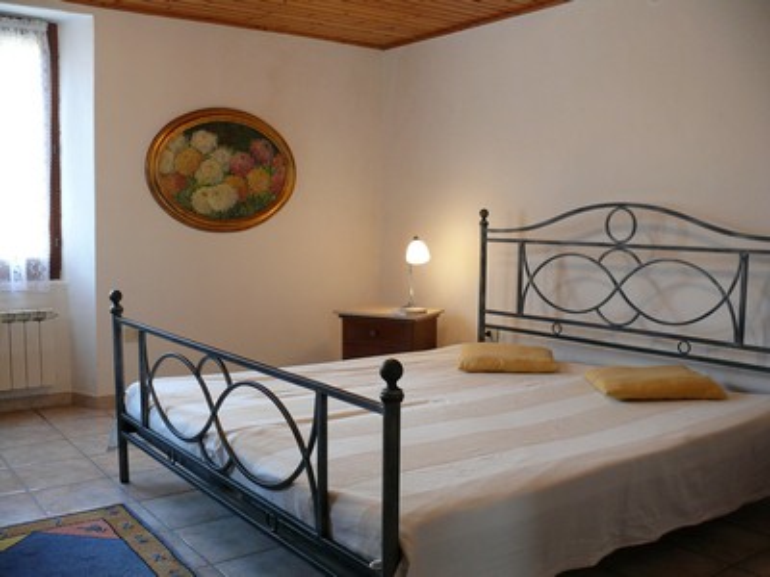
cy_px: 288
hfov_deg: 52.6
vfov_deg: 40.7
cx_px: 385
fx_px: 779
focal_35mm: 35
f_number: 2.8
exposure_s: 1/25
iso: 200
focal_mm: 7.4
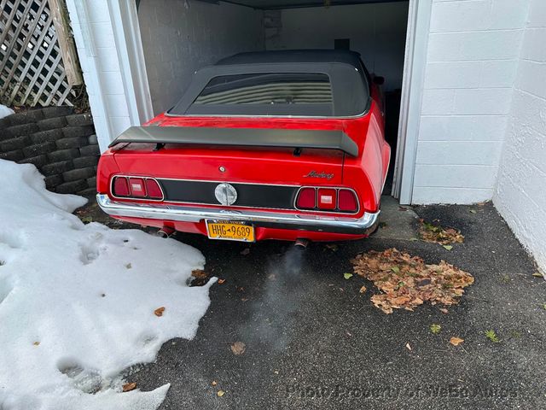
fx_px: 379
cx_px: 273
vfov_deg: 56.8
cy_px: 205
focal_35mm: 24
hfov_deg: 71.6
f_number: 1.78
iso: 80
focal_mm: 6.86
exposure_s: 1/980
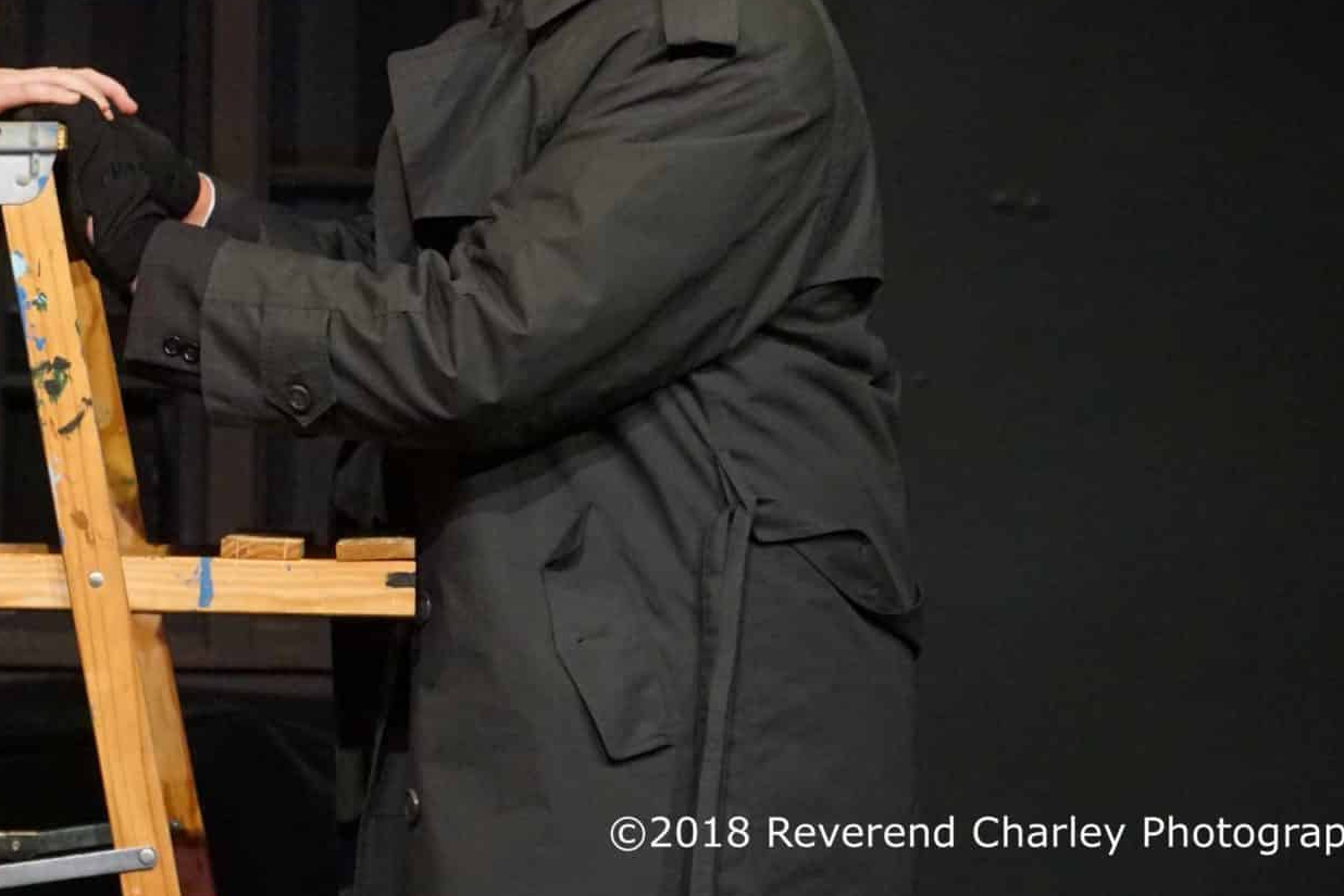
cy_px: 11
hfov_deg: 14.0
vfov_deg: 9.4
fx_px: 5413
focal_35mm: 145
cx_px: 145
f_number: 5.6
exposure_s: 1/160
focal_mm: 70
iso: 5000
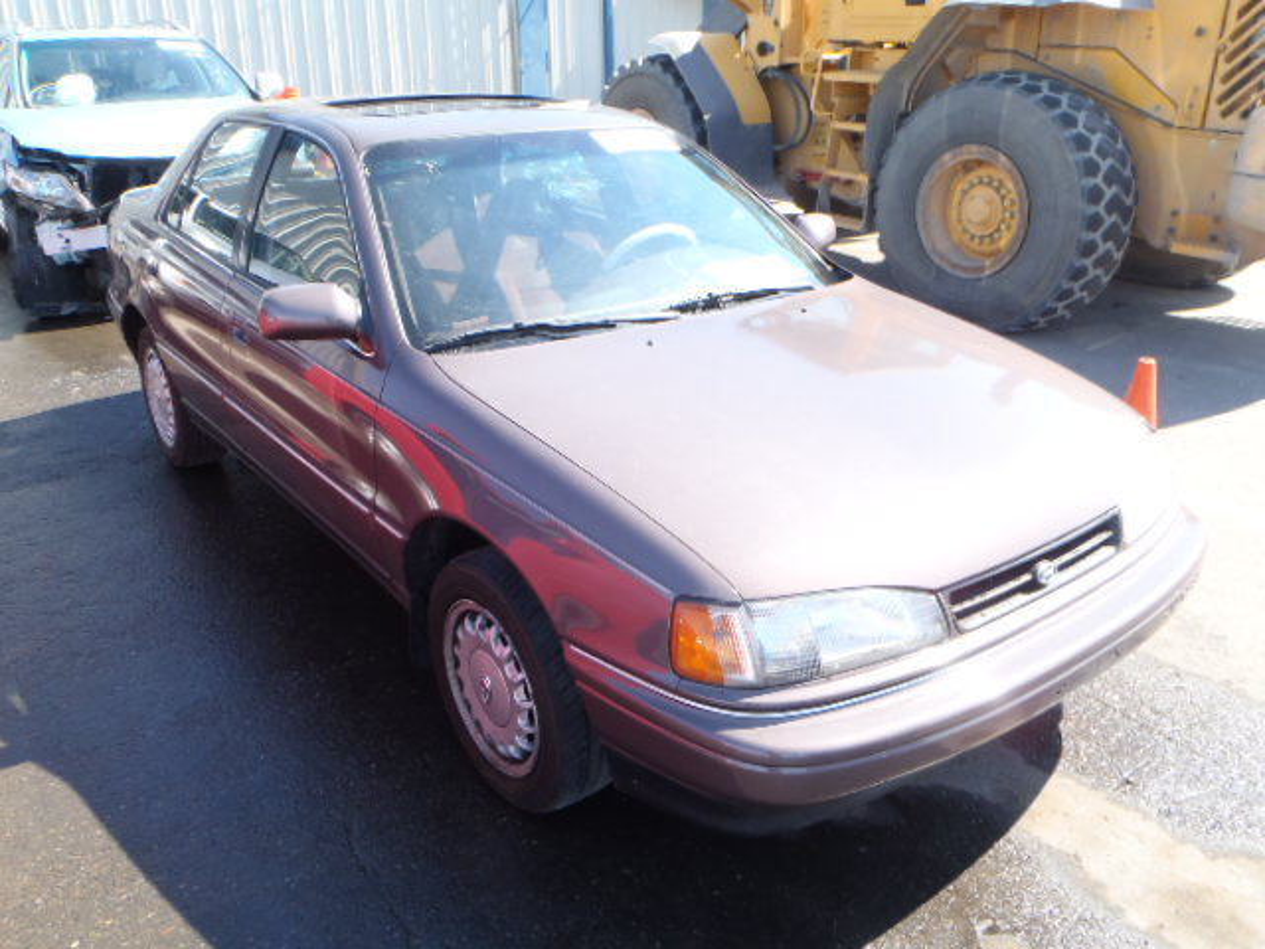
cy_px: 474
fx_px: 1023
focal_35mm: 28
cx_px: 632
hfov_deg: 63.4
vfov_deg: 49.7
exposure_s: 1/100
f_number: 4.5
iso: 80
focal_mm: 5
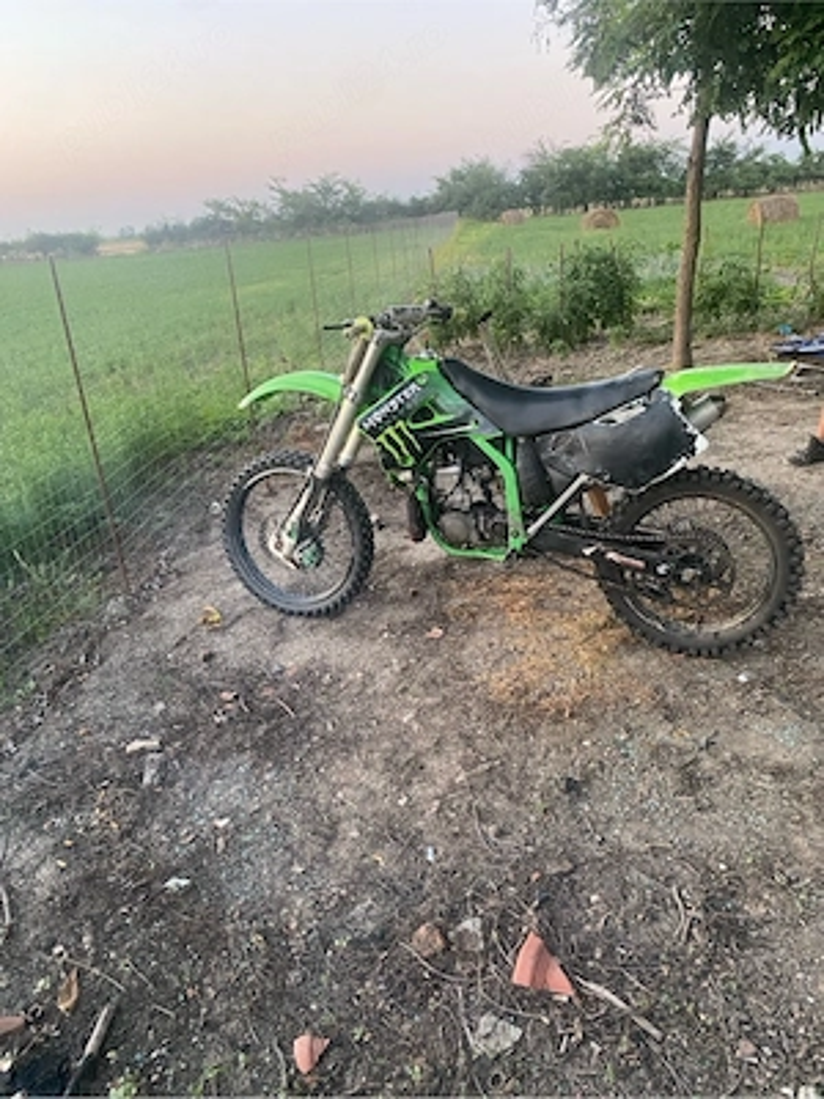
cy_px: 550
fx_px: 825
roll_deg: +5.7
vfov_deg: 67.3
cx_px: 412
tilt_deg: -21.5
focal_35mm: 26
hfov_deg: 53.1
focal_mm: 4.25
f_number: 1.8
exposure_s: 1/60
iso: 320
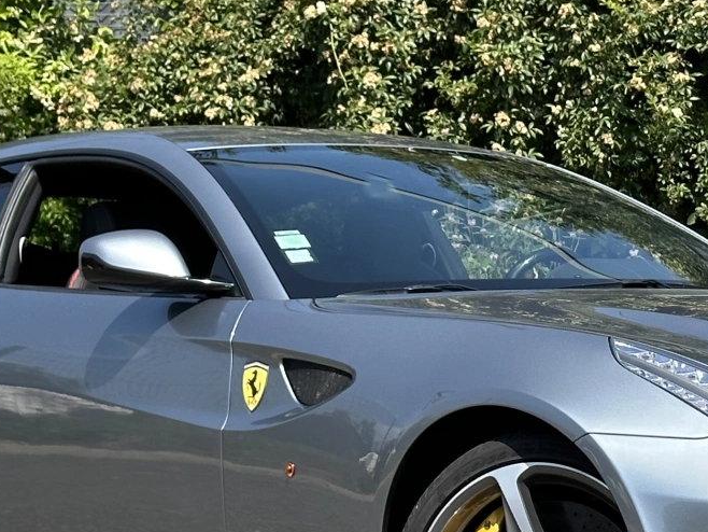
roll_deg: +0.5
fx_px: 2864
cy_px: 290
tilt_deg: +1.1
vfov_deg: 10.6
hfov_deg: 14.0
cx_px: 586
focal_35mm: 140
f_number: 1.78
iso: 64
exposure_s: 1/2410
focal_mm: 6.86
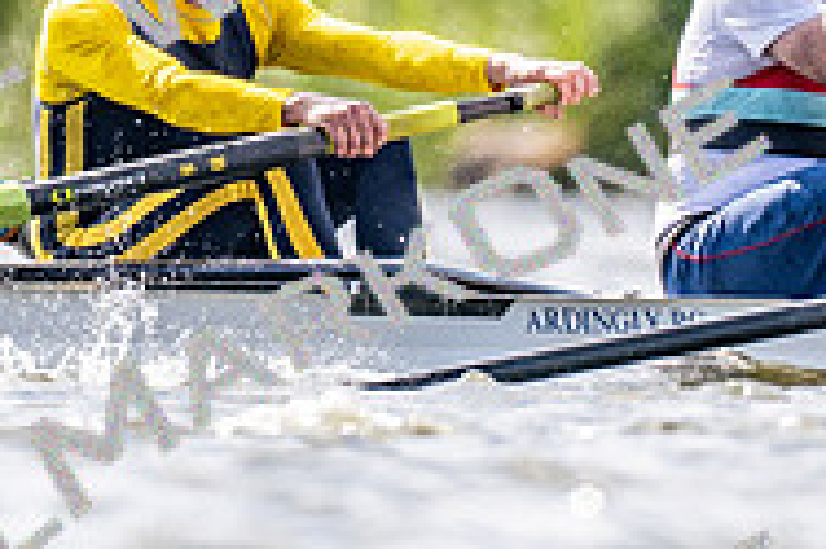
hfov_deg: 0.7
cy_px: 61
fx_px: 63568
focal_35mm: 2773
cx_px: 637
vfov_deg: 0.5
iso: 320
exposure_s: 1/2500
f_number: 4
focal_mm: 600
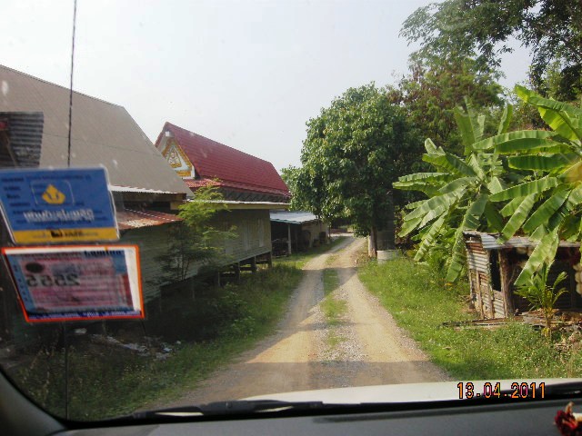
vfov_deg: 40.7
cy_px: 218
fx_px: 588
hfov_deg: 52.6
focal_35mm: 35
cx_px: 291
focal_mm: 7.5
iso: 64
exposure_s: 1/130
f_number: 4.3
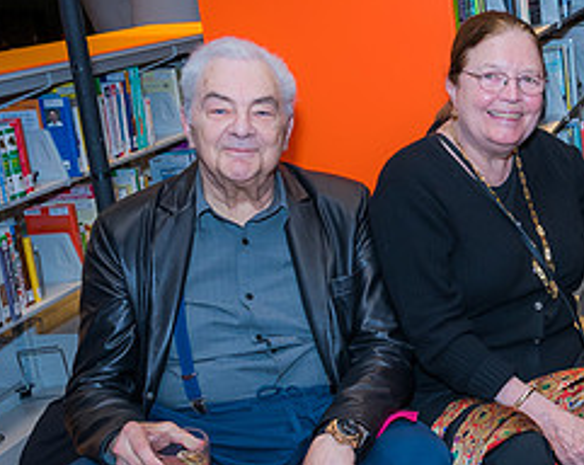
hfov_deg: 24.6
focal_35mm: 75
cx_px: 543
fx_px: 1294
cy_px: 308
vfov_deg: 20.3
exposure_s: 1/60
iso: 640
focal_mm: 24
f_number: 5.6
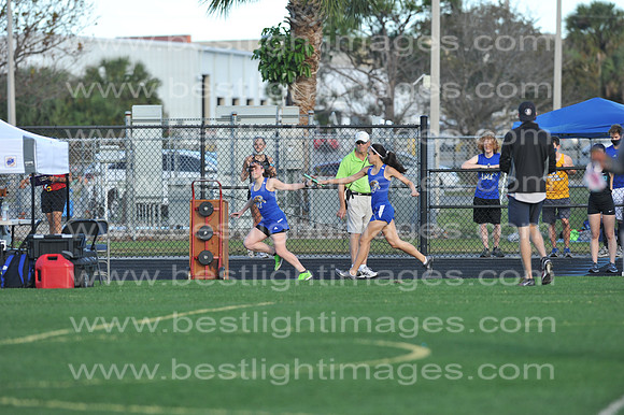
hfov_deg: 6.9
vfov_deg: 4.6
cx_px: 312
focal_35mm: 300
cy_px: 208
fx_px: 5197
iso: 320
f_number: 4.5
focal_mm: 300
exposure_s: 1/800
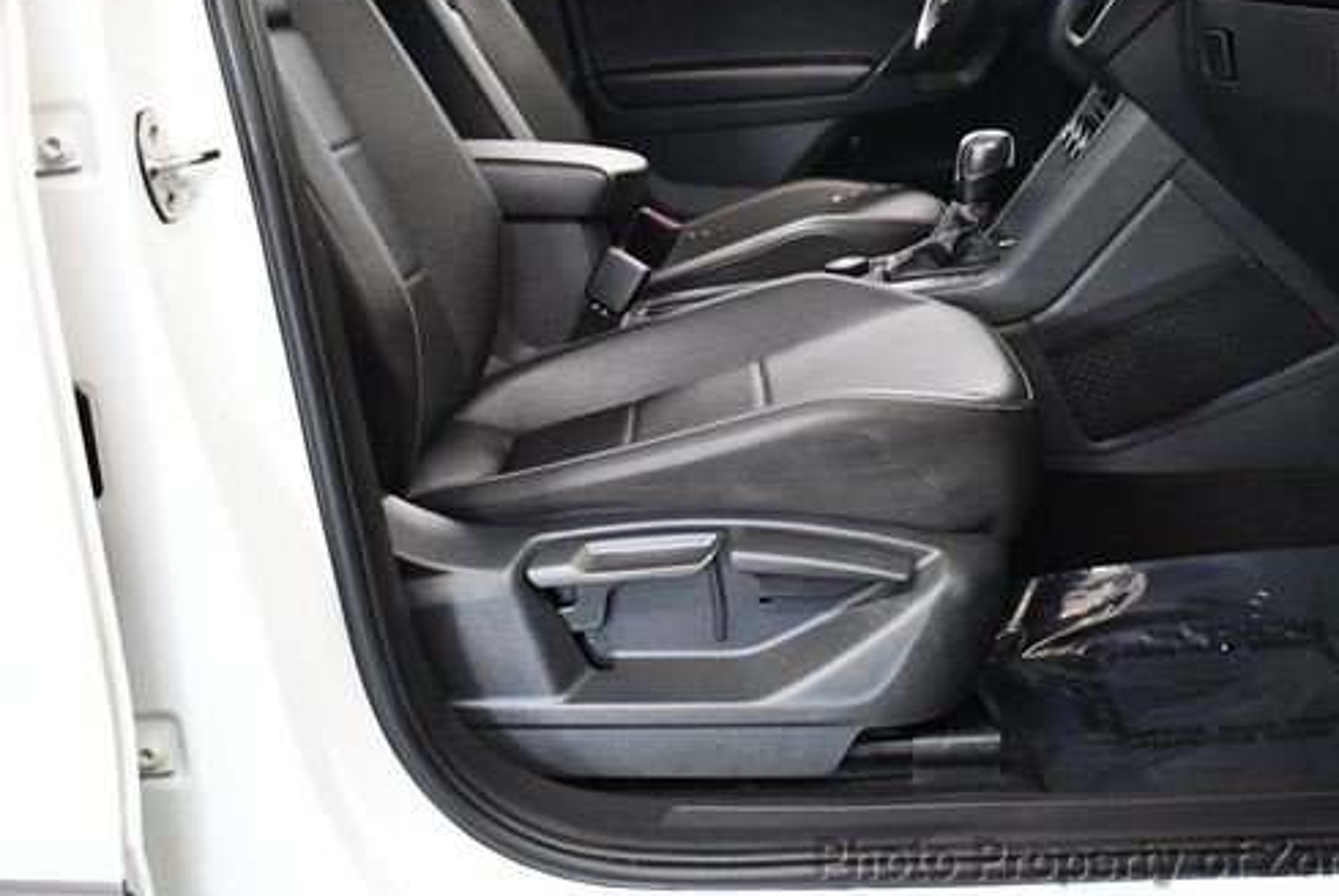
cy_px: 328
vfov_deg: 28.6
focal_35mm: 47
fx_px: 1750
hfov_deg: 41.7
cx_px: 782
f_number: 3.5
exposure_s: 1/125
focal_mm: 18
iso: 3200
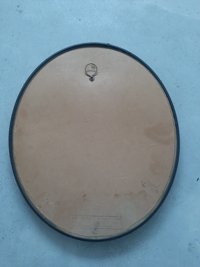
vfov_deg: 67.3
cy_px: 134
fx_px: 200
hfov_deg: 53.1
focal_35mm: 26
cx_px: 100
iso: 200
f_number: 1.7
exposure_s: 1/60
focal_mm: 3.93
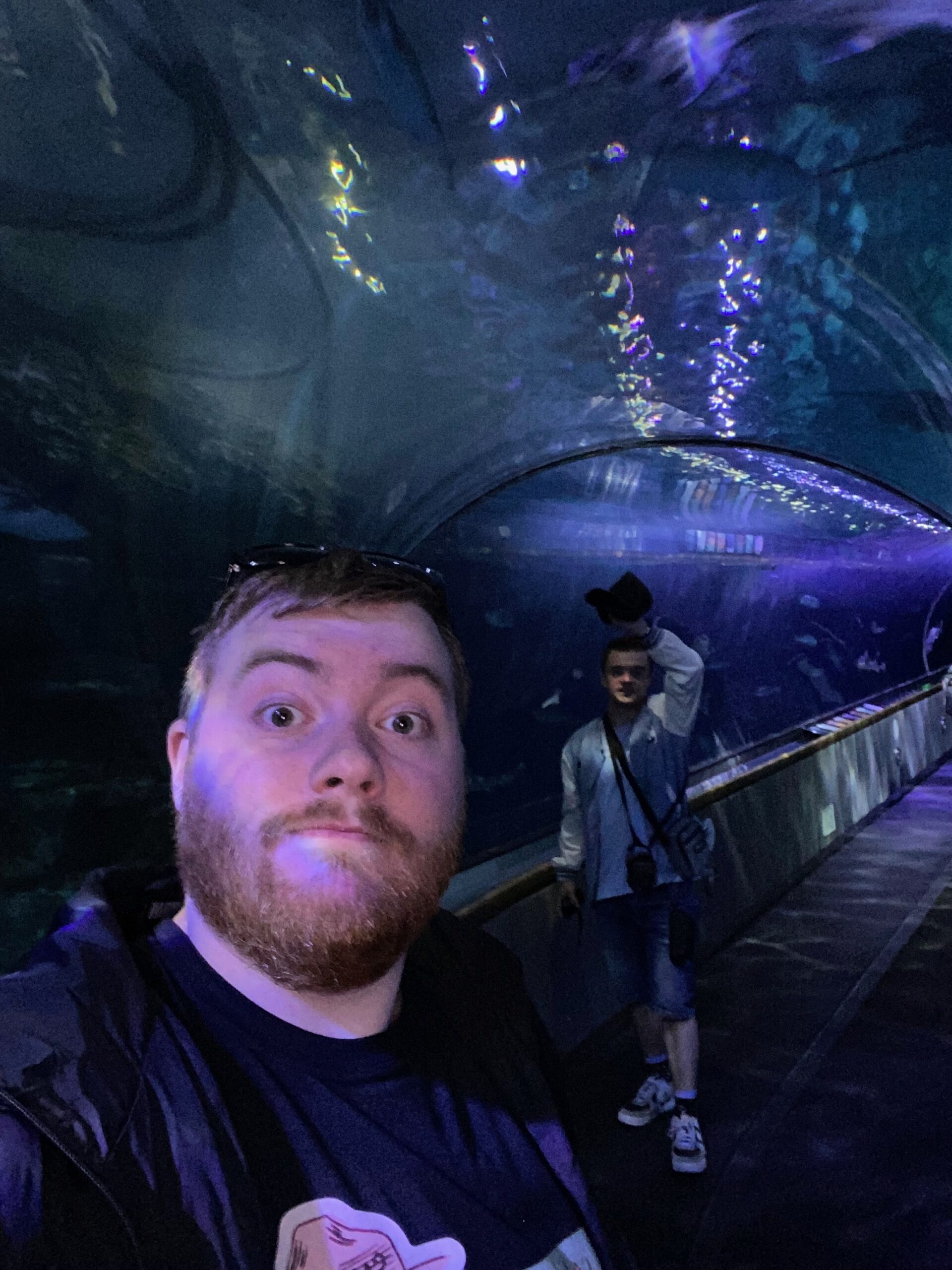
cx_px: 476
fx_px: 1100
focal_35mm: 30
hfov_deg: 46.8
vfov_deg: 60.0
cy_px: 635
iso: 320
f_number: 2.2
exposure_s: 1/18
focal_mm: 2.71
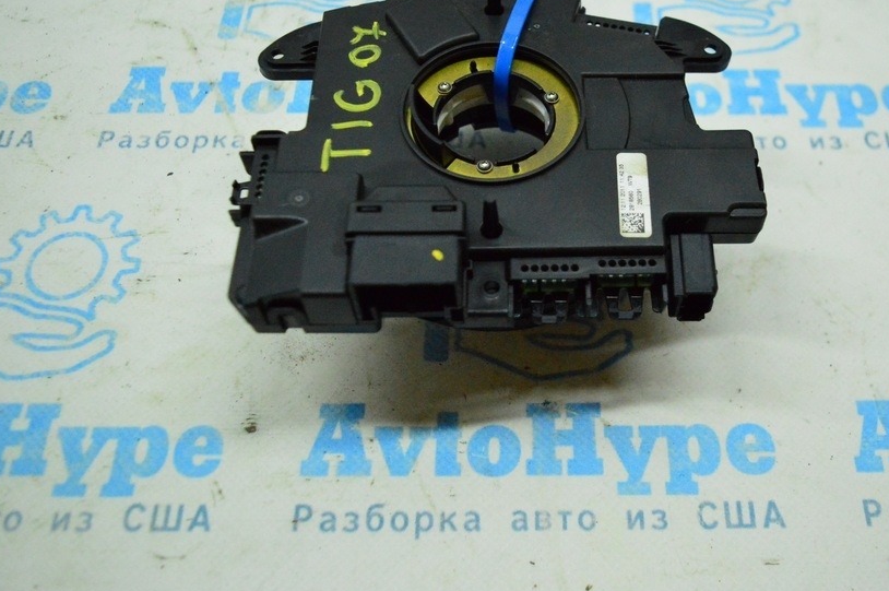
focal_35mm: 40
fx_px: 978
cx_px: 515
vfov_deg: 33.5
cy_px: 232
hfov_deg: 48.7
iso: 6400
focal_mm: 21
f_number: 3.8
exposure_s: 1/1000
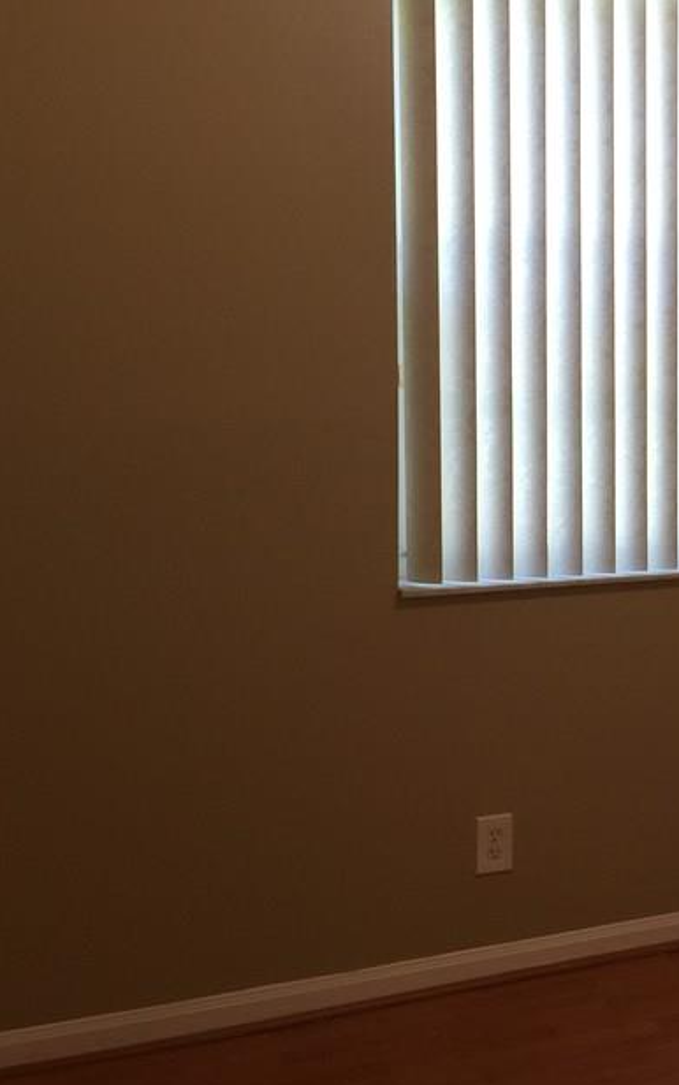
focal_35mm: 51
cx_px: 785
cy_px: 447
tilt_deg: -2.5
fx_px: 1509
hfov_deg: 23.5
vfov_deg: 39.4
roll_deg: -0.7
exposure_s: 1/15
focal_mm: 4.15
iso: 32
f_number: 2.2
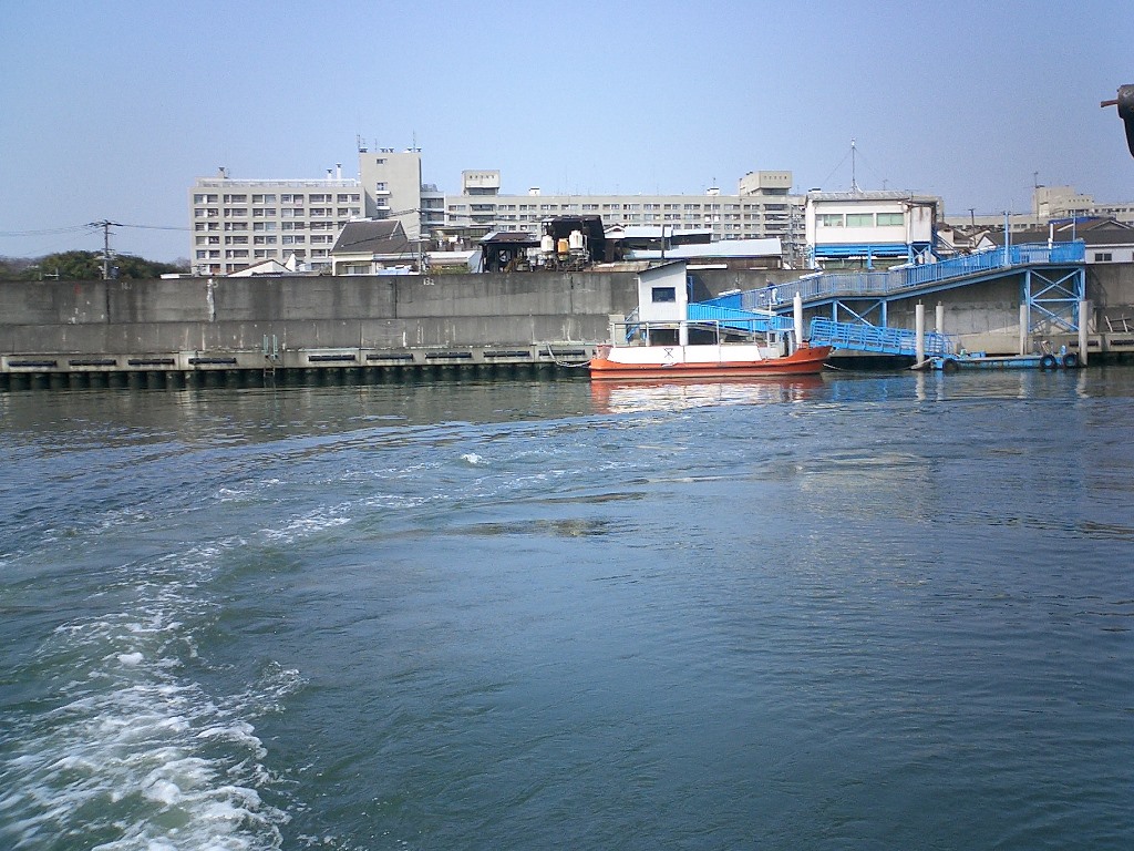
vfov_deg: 38.7
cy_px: 426
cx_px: 567
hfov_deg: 50.1
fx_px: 1212
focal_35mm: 37
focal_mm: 5.6
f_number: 3.5
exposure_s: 1/800
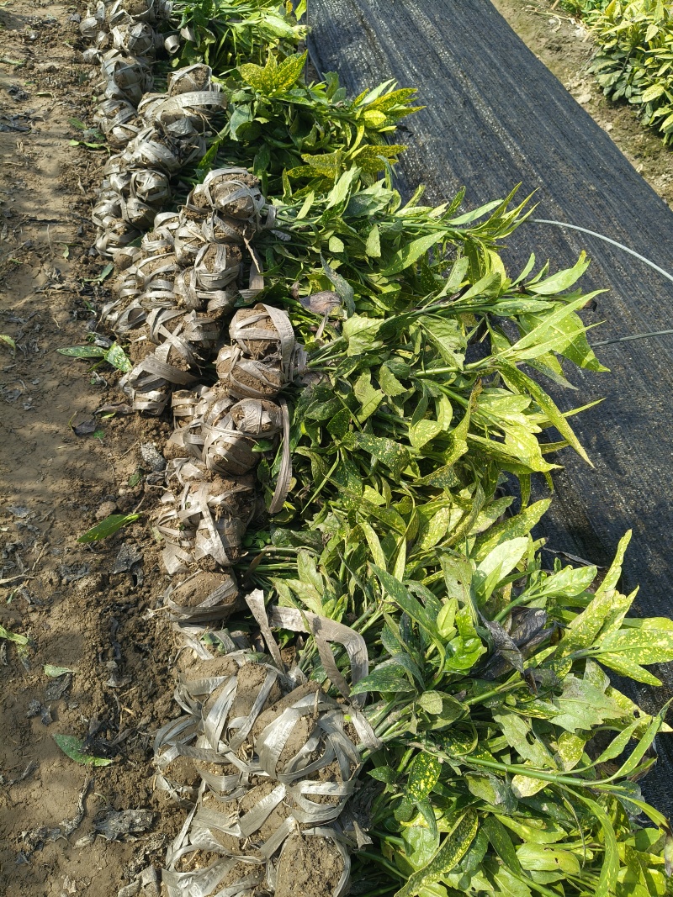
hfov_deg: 53.1
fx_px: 674
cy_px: 448
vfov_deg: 67.3
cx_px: 336
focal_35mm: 26
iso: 80
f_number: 1.8
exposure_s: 1/1191
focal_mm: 4.84
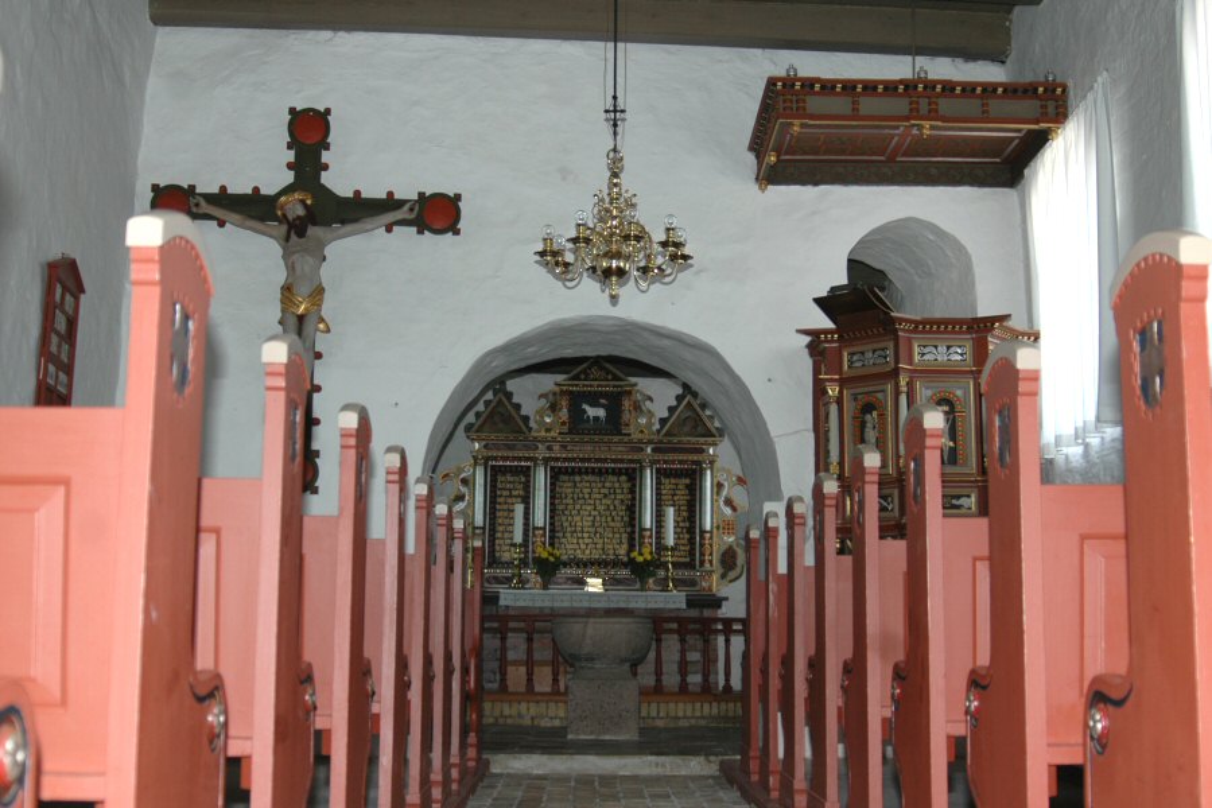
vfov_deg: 31.9
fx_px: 1414
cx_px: 606
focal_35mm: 42
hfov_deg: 46.4
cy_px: 404
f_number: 4
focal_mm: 28
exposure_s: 1/60
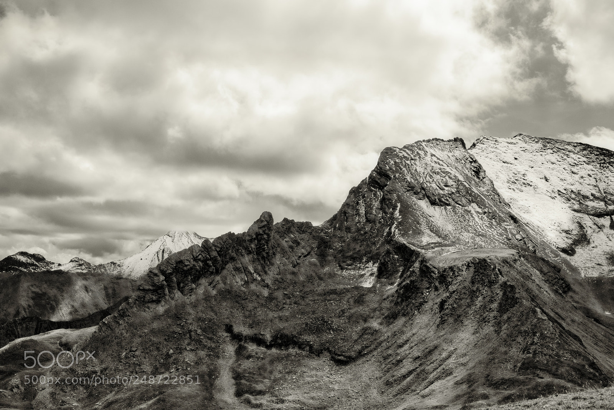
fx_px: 614
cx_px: 307
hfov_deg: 53.1
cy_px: 205
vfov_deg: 36.9
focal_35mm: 36
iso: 100
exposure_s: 1/1000
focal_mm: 24
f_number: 8
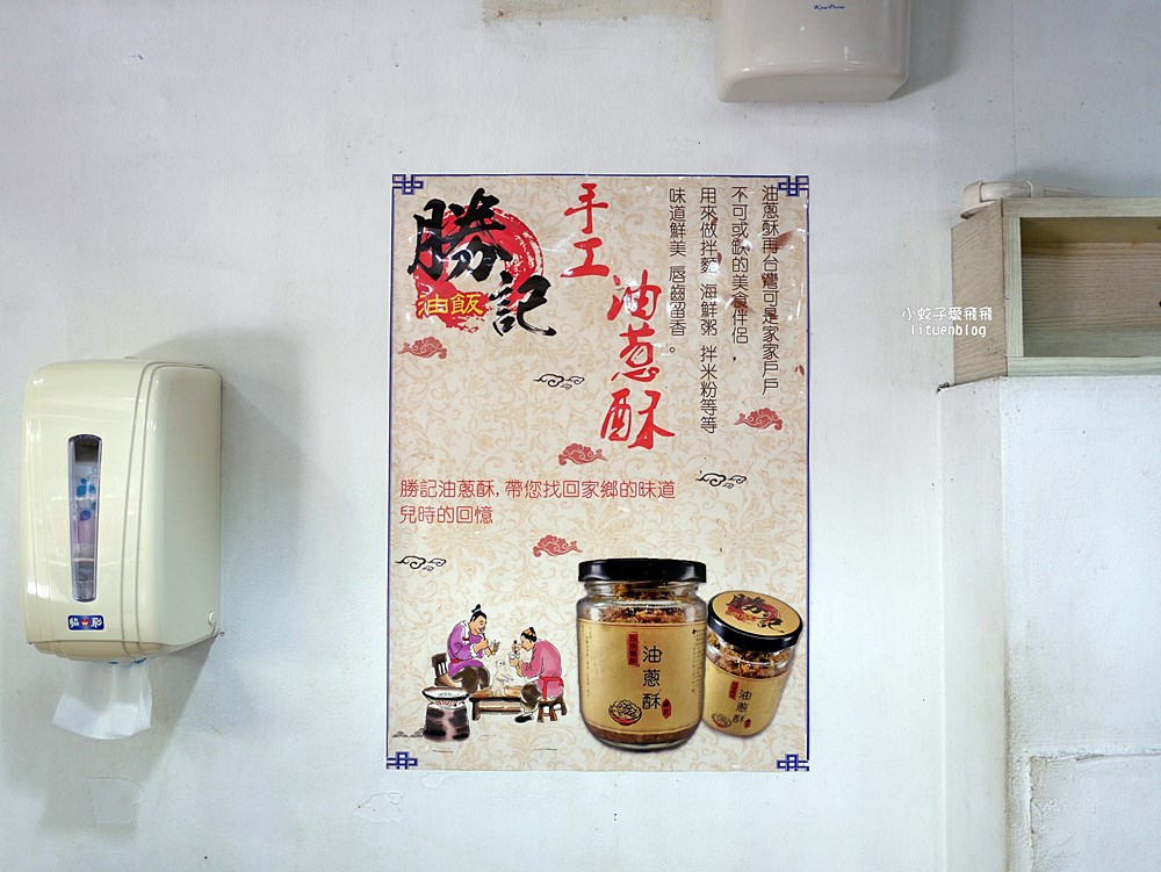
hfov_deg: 63.4
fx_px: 940
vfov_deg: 49.8
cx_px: 580
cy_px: 436
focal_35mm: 28
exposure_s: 1/80
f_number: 2.5
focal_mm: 14
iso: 200
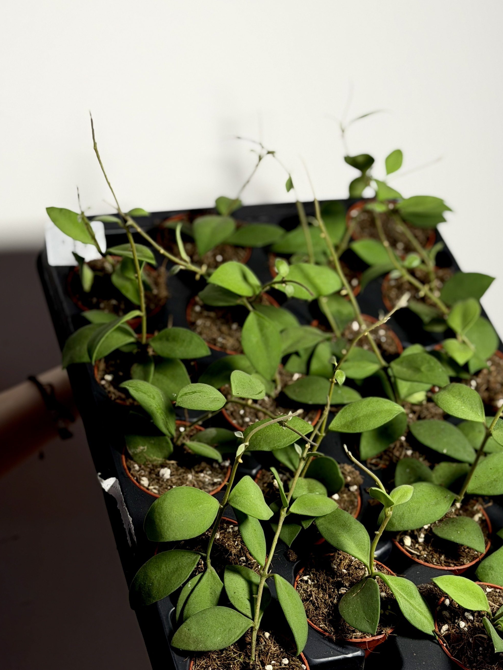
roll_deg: +1.6
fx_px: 1433
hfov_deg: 19.9
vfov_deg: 26.3
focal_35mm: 74
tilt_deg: -12.9
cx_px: 303
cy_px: 364
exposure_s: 1/100
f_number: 1.78
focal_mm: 6.76
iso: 50
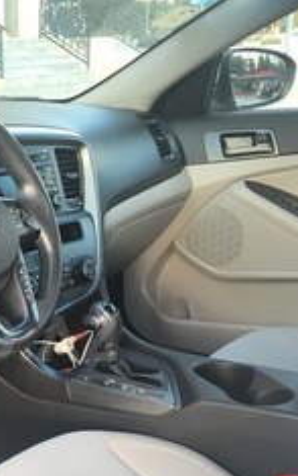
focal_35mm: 65
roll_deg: +1.2
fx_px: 844
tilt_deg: -19.5
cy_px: 338
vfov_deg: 31.1
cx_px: -39
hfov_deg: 19.1
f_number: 2.2
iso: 32
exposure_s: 1/33
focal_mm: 4.15
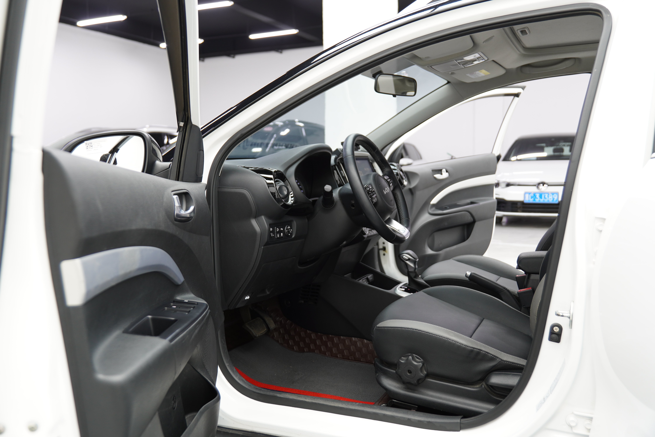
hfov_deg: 57.2
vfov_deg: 40.0
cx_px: 328
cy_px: 218
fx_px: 600
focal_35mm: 33
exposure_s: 1/40
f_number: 2.8
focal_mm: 22
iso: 160
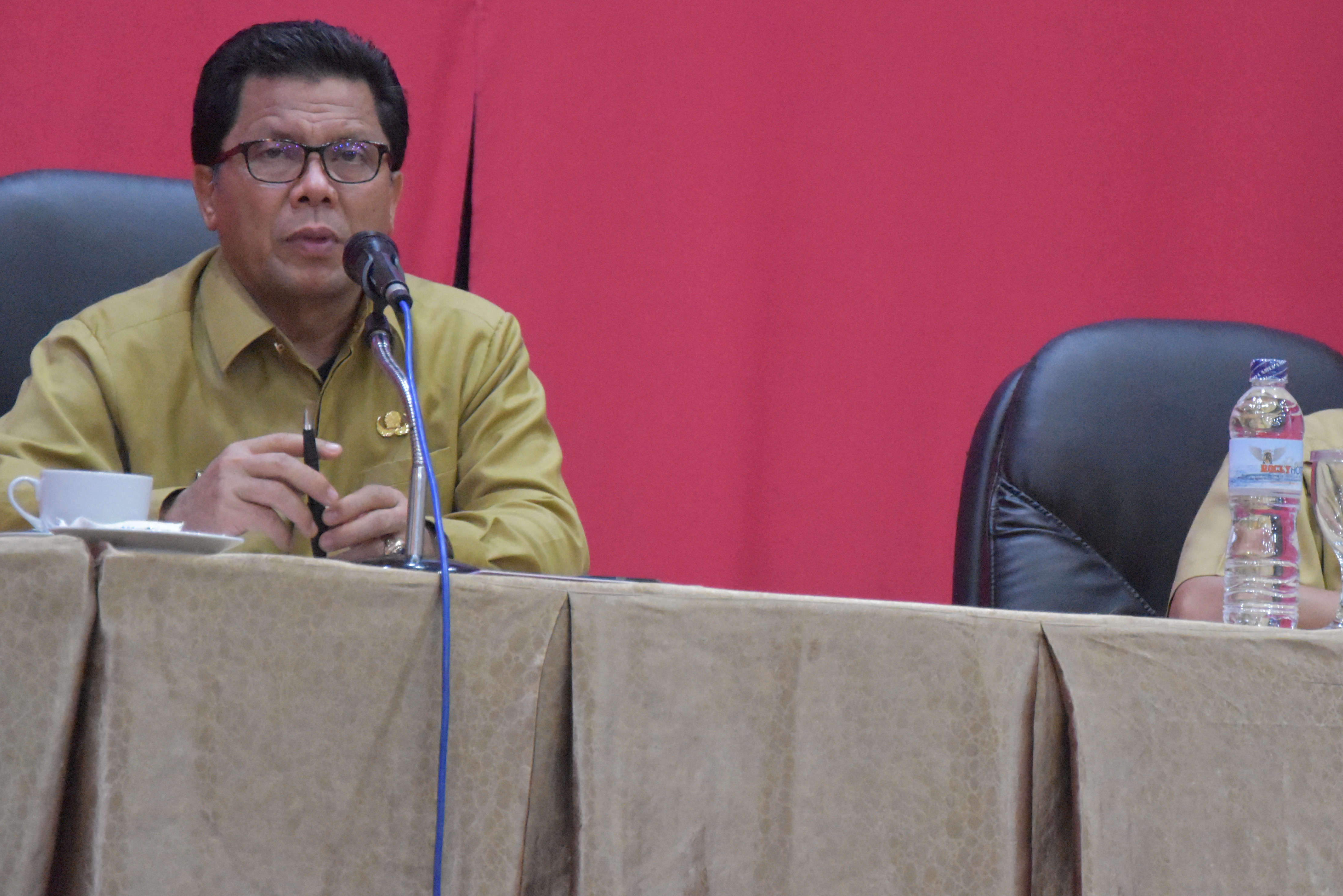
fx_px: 6827
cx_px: 854
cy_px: 329
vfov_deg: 7.5
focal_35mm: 183
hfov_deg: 11.2
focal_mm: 90
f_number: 5.6
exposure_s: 1/60
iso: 11400
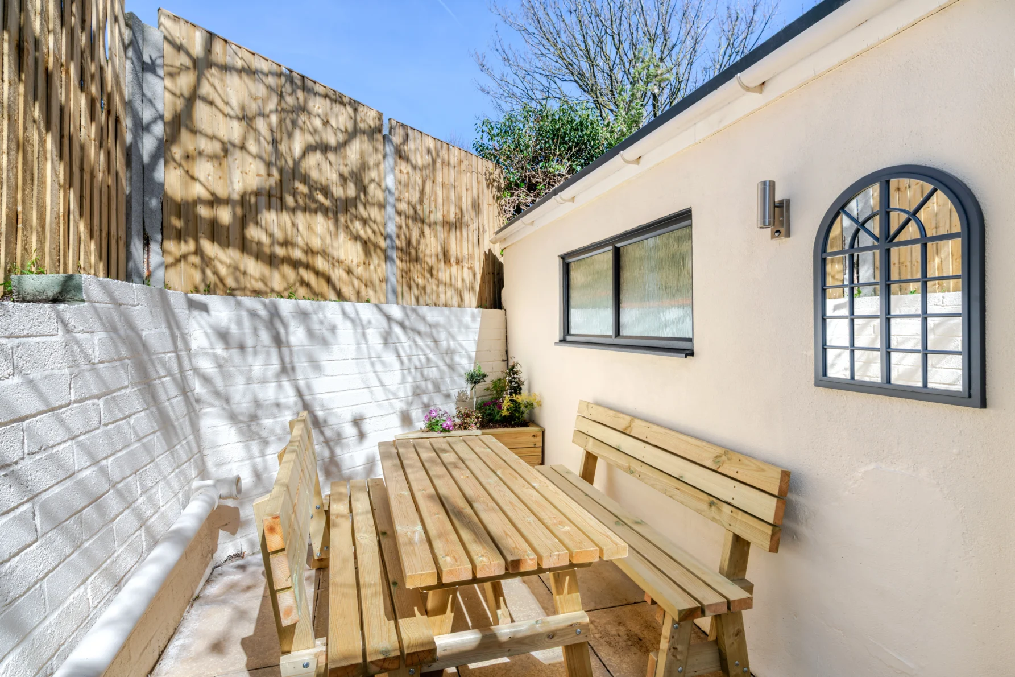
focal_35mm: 17
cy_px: 338
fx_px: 479
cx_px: 508
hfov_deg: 93.3
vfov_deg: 70.4
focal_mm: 17
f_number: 9
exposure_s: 1/320
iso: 80
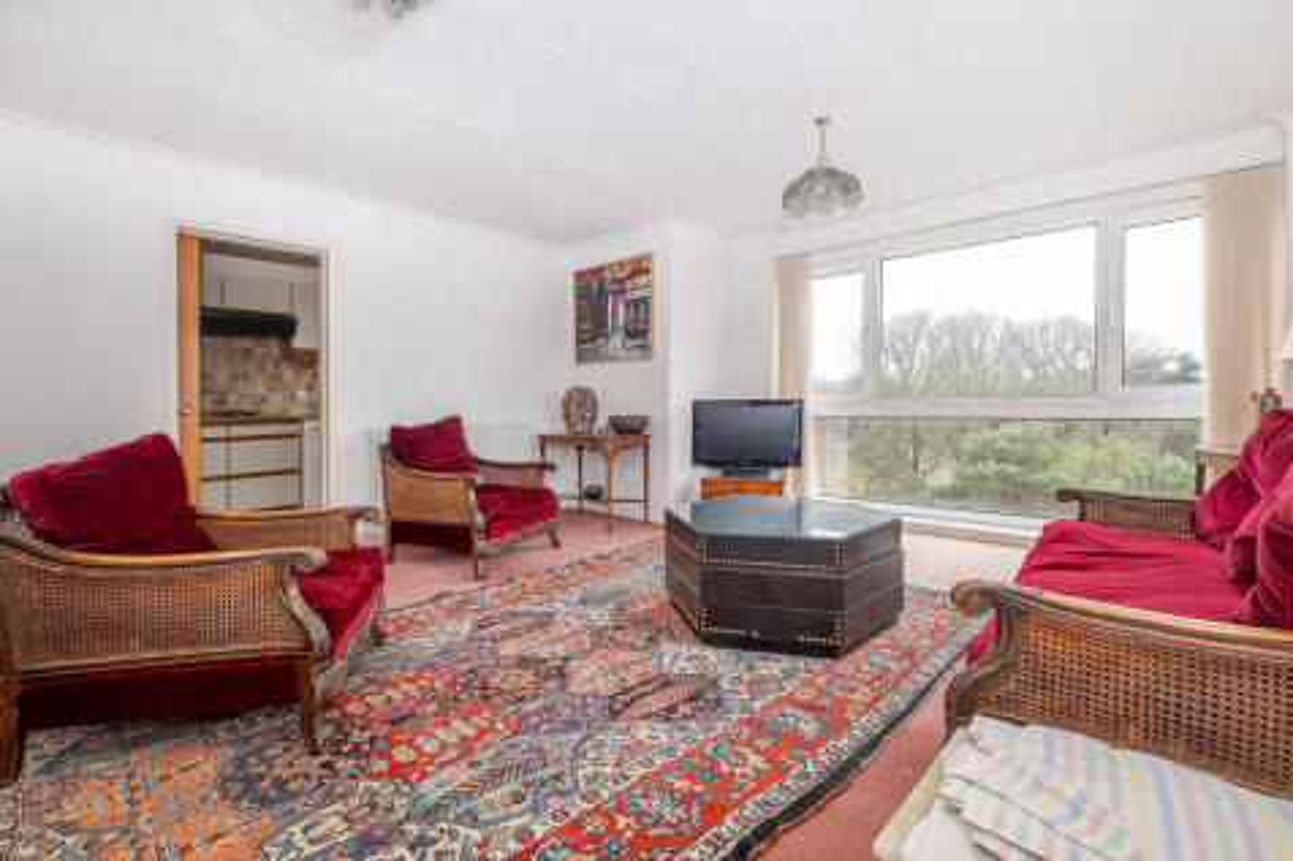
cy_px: 430
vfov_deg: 77.3
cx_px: 646
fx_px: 539
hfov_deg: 100.4
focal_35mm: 15
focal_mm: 10
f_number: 5.6
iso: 400
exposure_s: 1/30
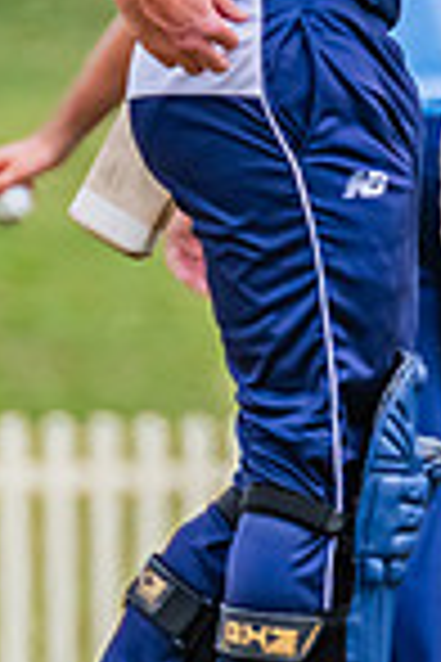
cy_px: -53
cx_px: 341
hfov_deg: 0.4
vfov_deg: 0.6
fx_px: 59788
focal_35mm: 3254
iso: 800
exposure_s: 1/2000
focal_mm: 600
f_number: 9
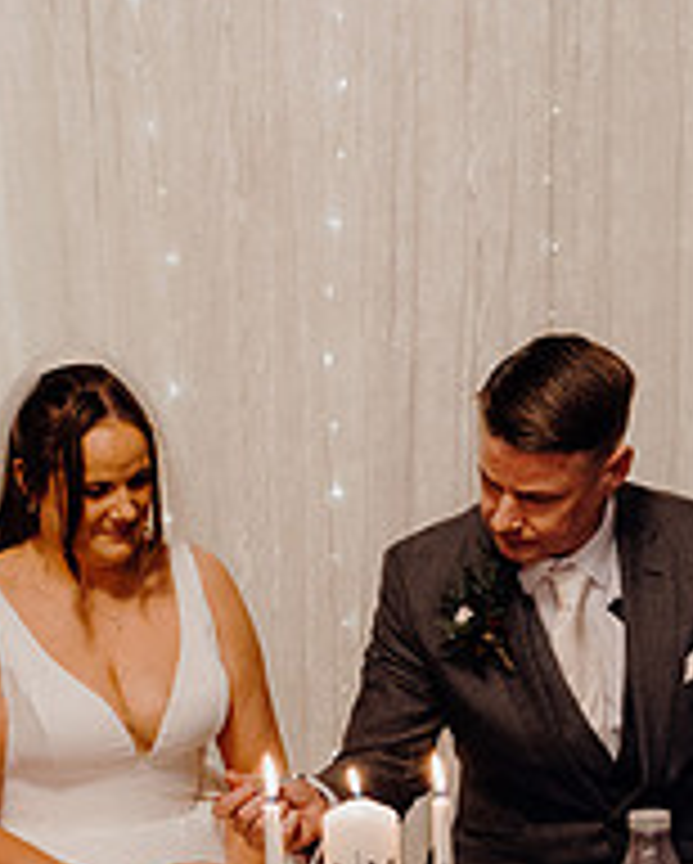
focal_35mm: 85
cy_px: 668
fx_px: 2176
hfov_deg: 18.1
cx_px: 284
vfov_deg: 22.2
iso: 3200
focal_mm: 30
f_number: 3.5
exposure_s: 1/160
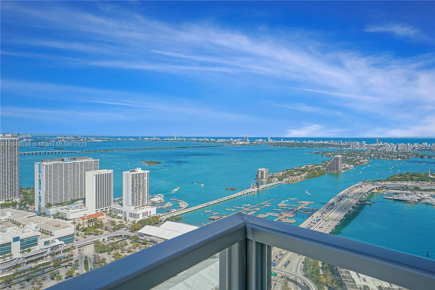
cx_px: 218
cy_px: 145
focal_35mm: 27
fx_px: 326
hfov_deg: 67.4
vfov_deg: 47.9
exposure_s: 1/640
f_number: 10
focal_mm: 18
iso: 250
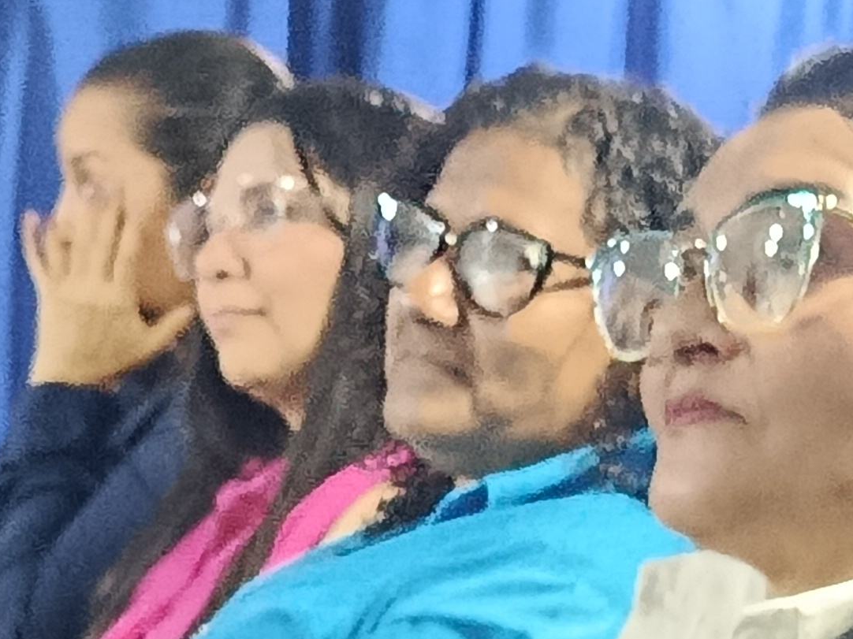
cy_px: 736
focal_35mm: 159
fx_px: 3917
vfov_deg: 9.2
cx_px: 739
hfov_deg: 12.4
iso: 2375
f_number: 1.7
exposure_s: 1/25
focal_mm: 5.24
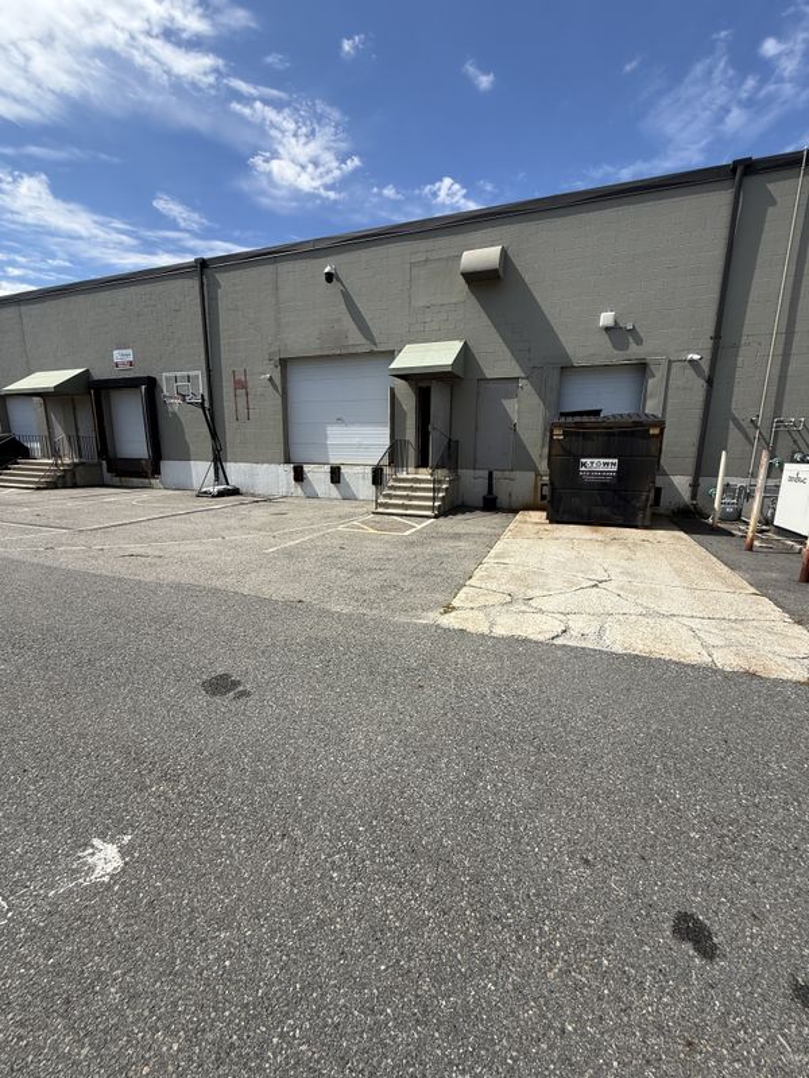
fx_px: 436
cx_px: 404
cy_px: 539
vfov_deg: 102.1
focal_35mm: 14
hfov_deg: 85.7
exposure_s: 1/1961
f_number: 2.2
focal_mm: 2.22
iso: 50
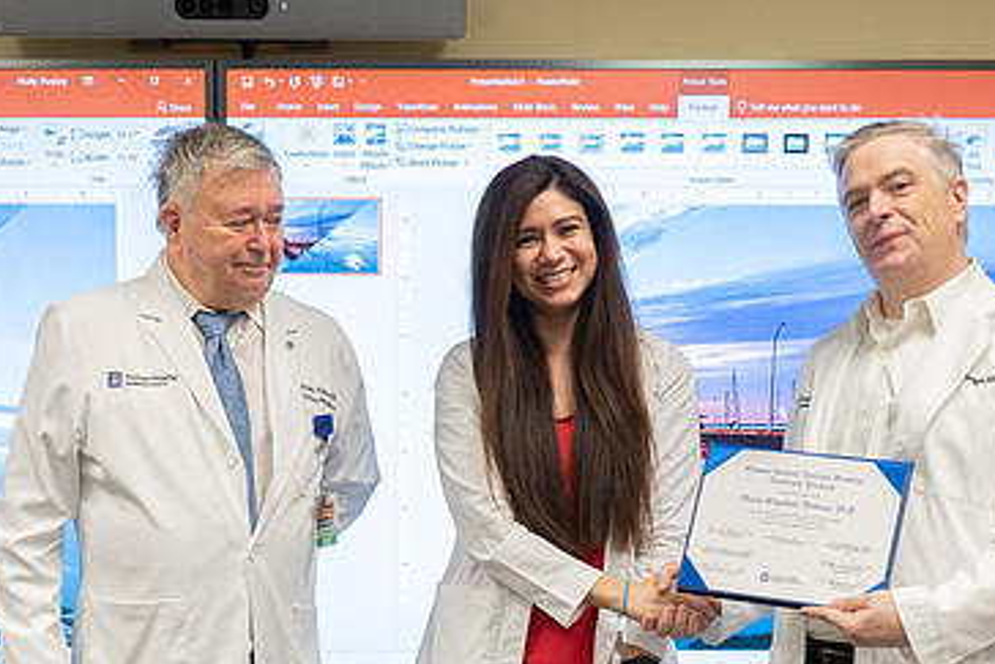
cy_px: 691
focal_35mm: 61
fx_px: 1687
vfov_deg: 21.4
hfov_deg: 32.8
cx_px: 425
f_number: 4
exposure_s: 1/160
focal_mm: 29
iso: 1250
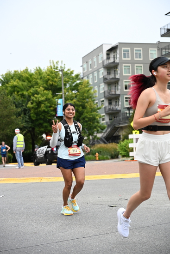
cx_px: 85
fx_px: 467
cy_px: 127
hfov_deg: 20.6
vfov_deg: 30.5
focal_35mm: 66
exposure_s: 1/800
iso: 1600
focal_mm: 66
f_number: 4
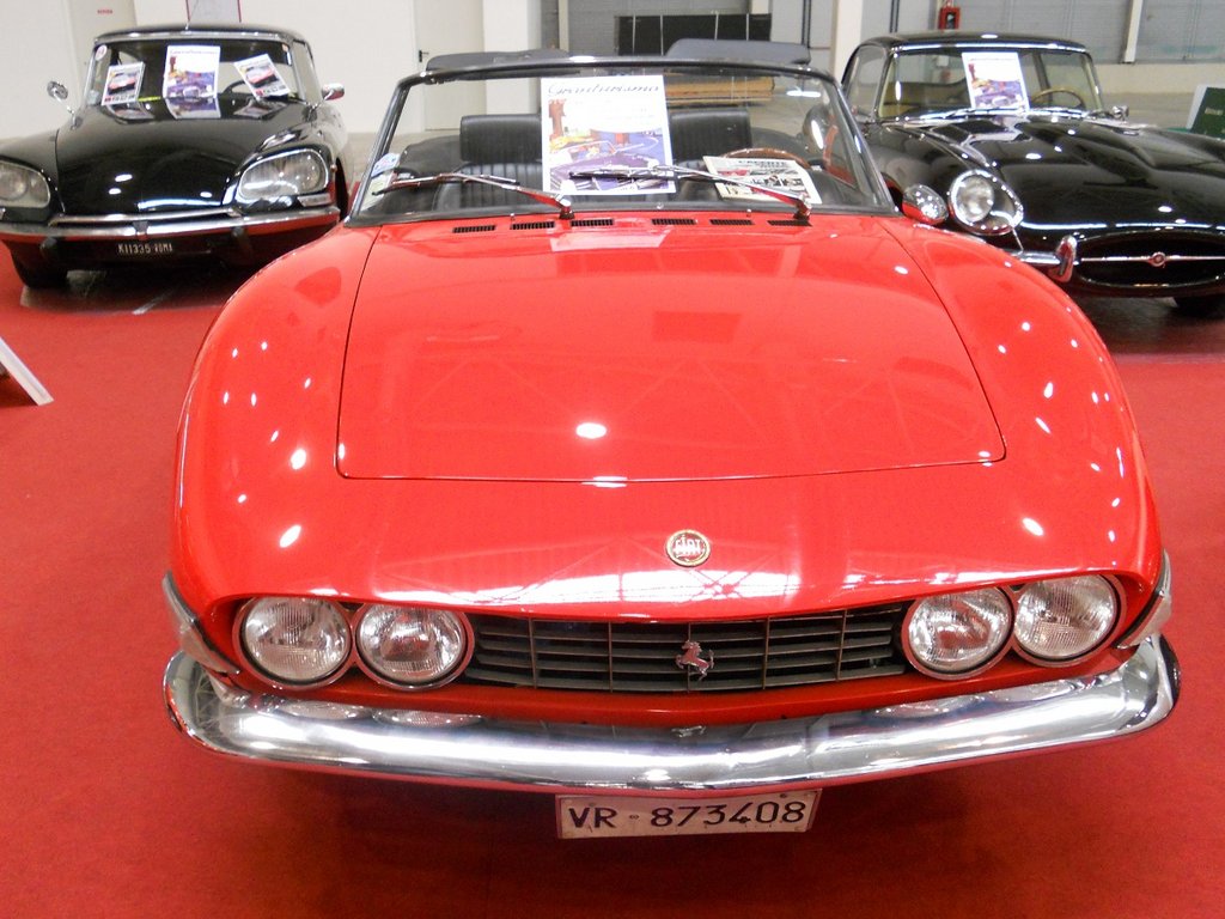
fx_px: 1132
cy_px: 460
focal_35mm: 32
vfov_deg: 44.2
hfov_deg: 56.8
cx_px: 612
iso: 320
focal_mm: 5.8
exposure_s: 1/30
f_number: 3.5
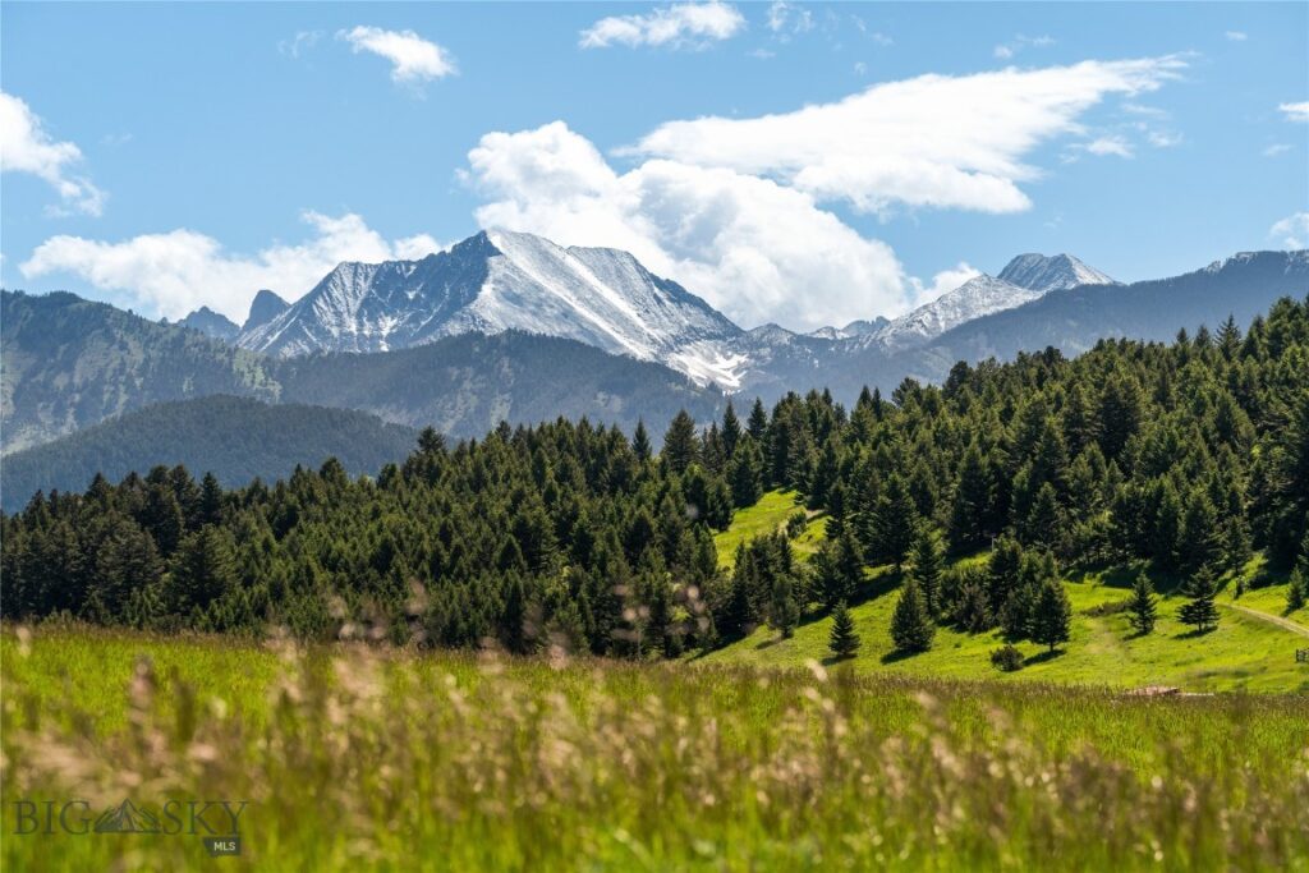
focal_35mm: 145
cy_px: 436
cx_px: 654
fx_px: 5273
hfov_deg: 14.2
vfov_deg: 9.5
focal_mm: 145
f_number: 9
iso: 400
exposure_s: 1/1000
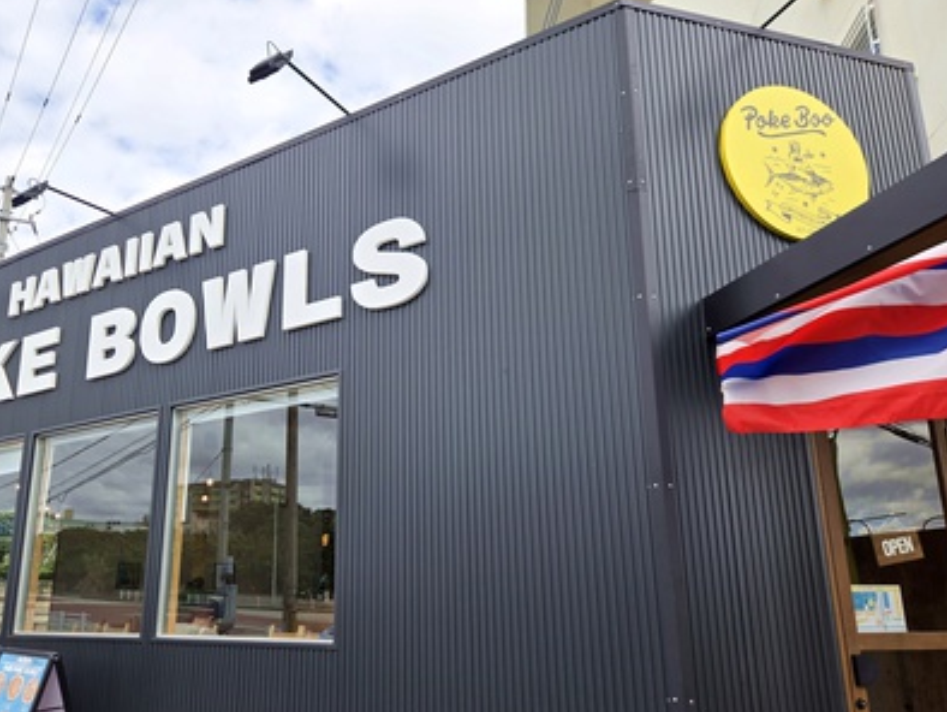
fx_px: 766
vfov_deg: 49.7
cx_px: 380
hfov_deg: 62.9
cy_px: 399
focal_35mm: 28
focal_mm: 5.4
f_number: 1.8
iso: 25
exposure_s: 1/963
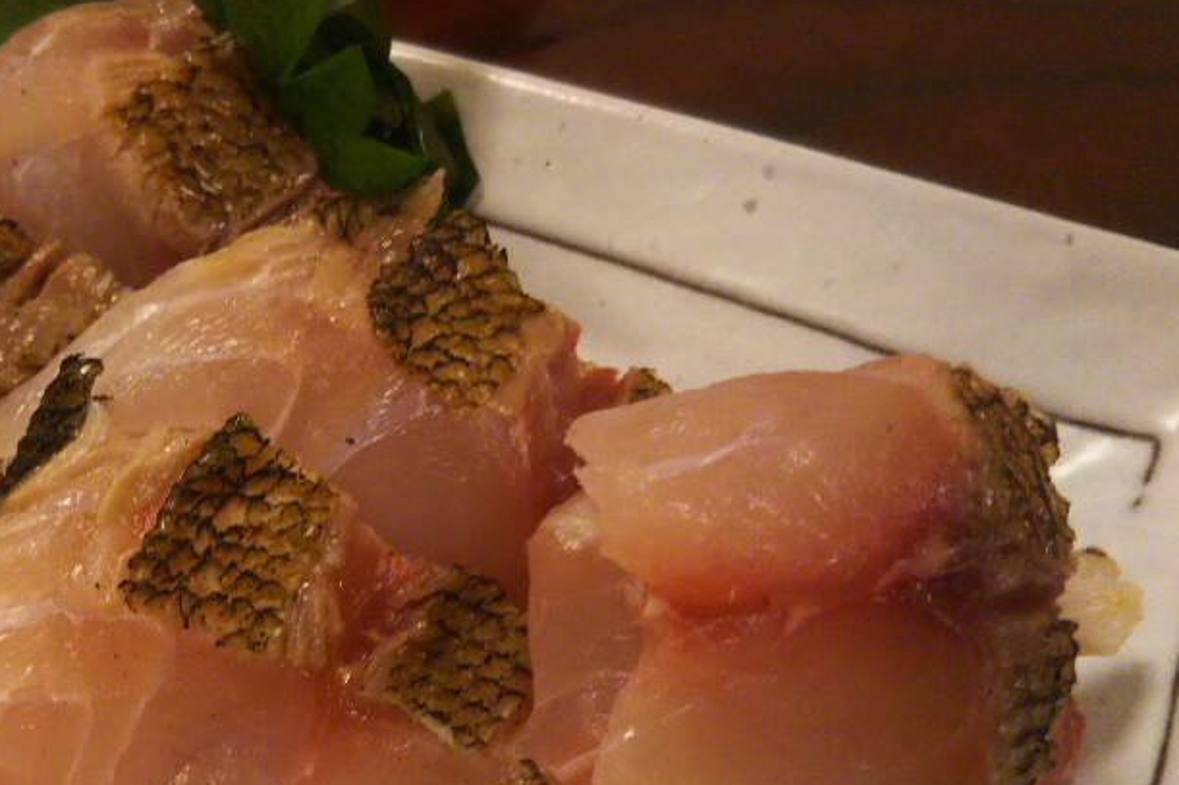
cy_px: 496
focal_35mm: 50
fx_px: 1637
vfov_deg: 26.9
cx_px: 256
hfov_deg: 38.3
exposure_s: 1/33
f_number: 2.2
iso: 200
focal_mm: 4
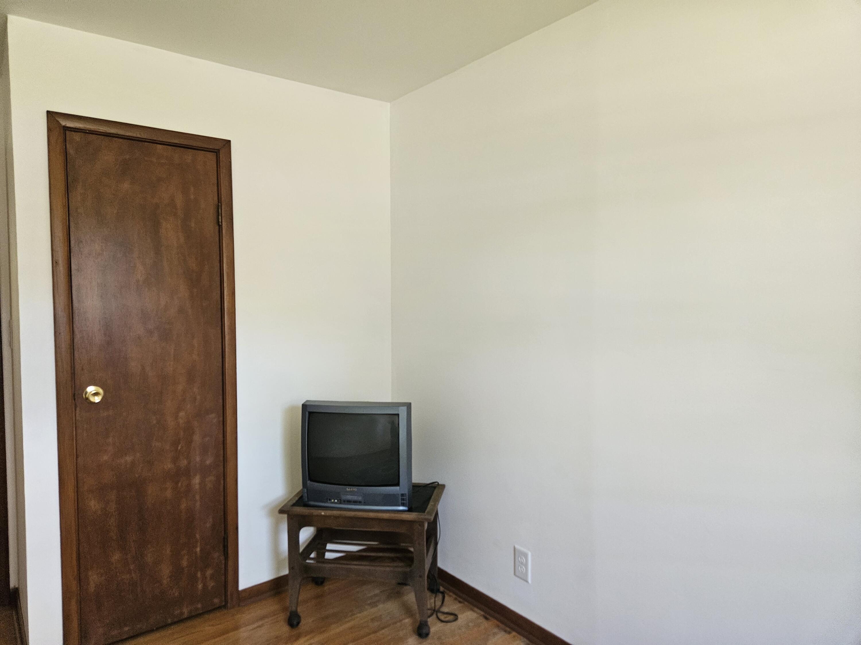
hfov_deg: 73.9
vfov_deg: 58.9
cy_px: 322
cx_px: 430
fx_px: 572
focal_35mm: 23
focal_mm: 5.4
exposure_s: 1/120
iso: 640
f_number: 1.8
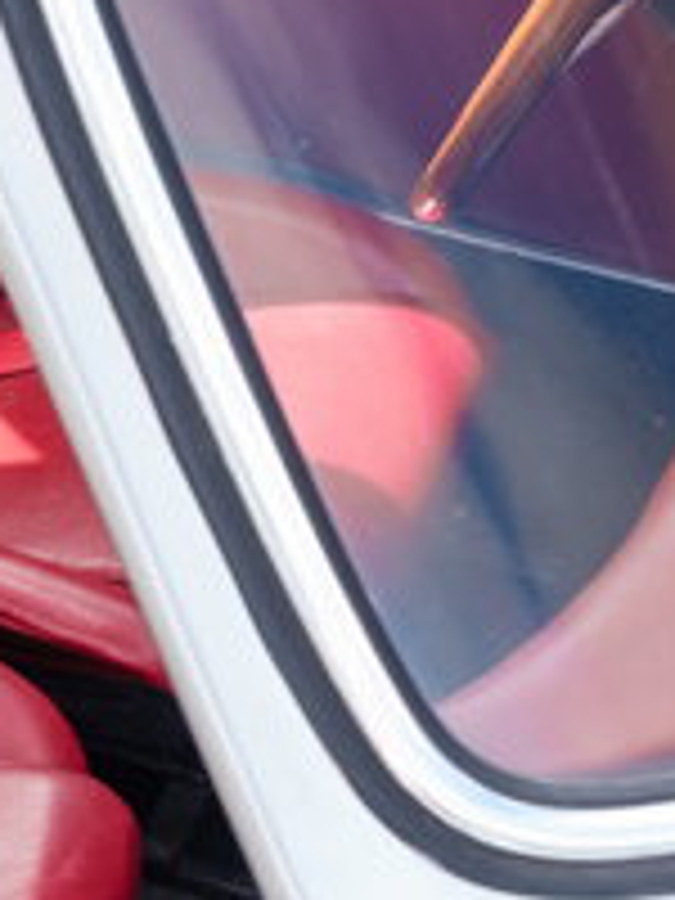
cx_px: -670
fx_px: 3354
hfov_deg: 10.6
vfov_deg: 15.3
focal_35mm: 129
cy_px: 592
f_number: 9
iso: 800
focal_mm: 35
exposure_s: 1/100
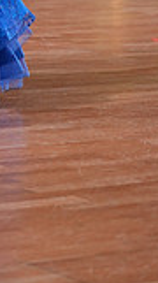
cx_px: -85
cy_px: -155
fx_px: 1983
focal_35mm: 265
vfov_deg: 8.0
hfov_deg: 4.5
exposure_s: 1/500
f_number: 2.8
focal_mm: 70
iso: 1250
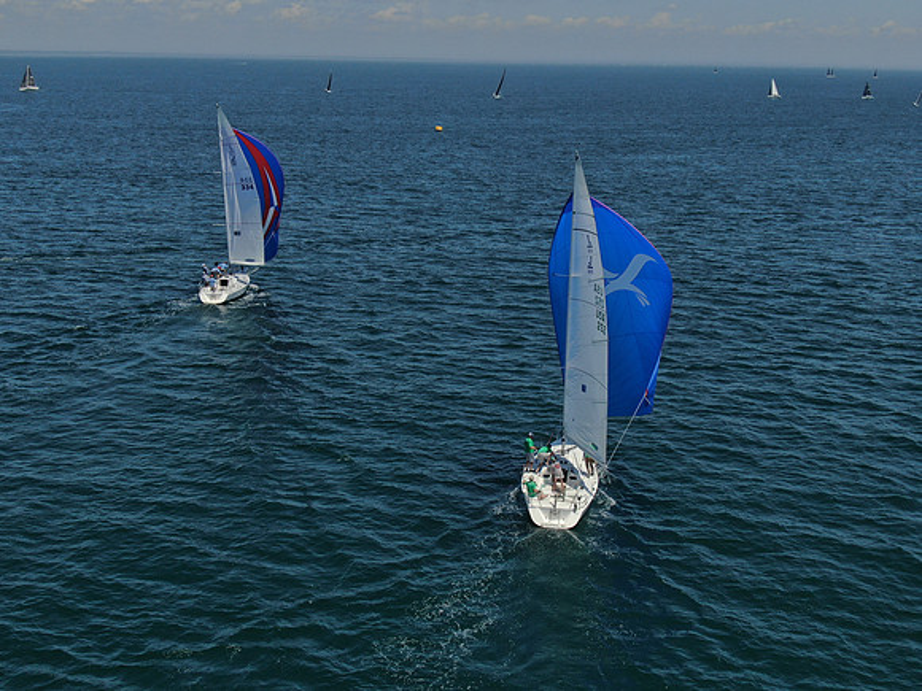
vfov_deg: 30.3
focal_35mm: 48
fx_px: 1278
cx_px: 461
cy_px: 346
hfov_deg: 39.7
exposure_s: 1/1600
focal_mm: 8.6
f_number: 3.8
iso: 100
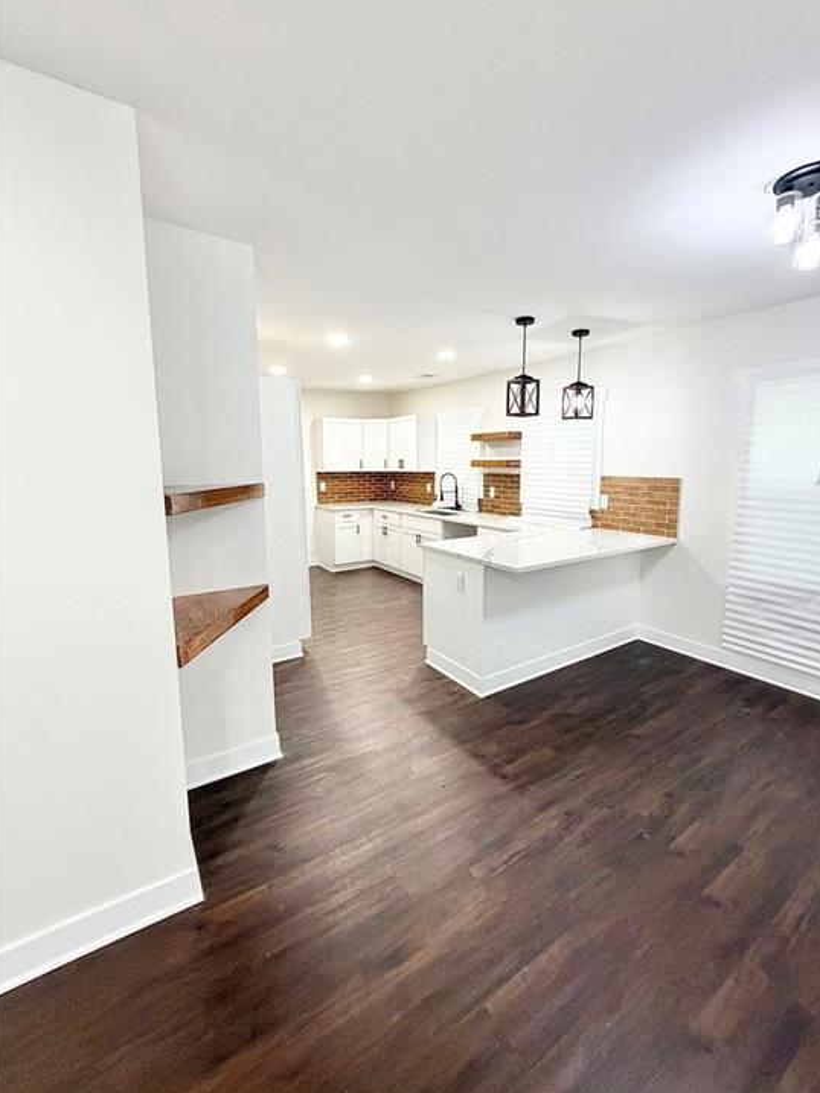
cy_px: 523
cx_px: 433
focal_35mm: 15
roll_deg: +0.6
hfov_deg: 81.7
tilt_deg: -6.5
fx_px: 474
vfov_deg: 98.1
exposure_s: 1/120
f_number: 2.2
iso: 320
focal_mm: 2.22
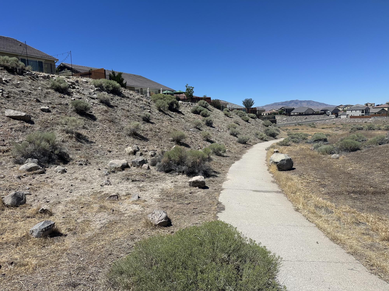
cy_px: 146
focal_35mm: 24
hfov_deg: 71.6
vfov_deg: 56.8
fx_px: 270
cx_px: 194
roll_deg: +1.3
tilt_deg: -7.3
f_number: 1.78
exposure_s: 1/7042
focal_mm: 6.86
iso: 80
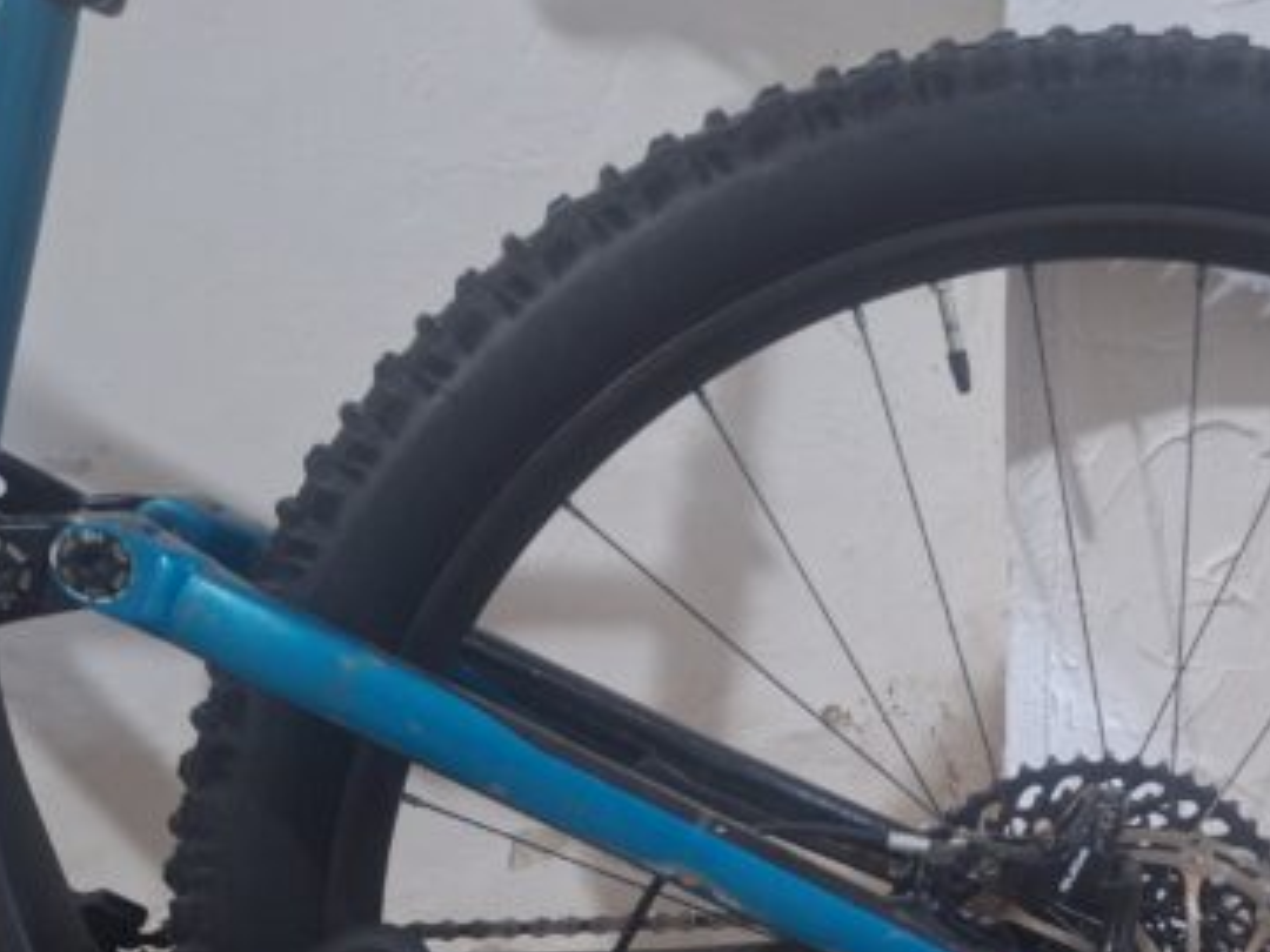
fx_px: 1688
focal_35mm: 46
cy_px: 889
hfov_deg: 39.8
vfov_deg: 29.9
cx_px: 995
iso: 500
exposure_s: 1/20
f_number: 1.8
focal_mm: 5.54
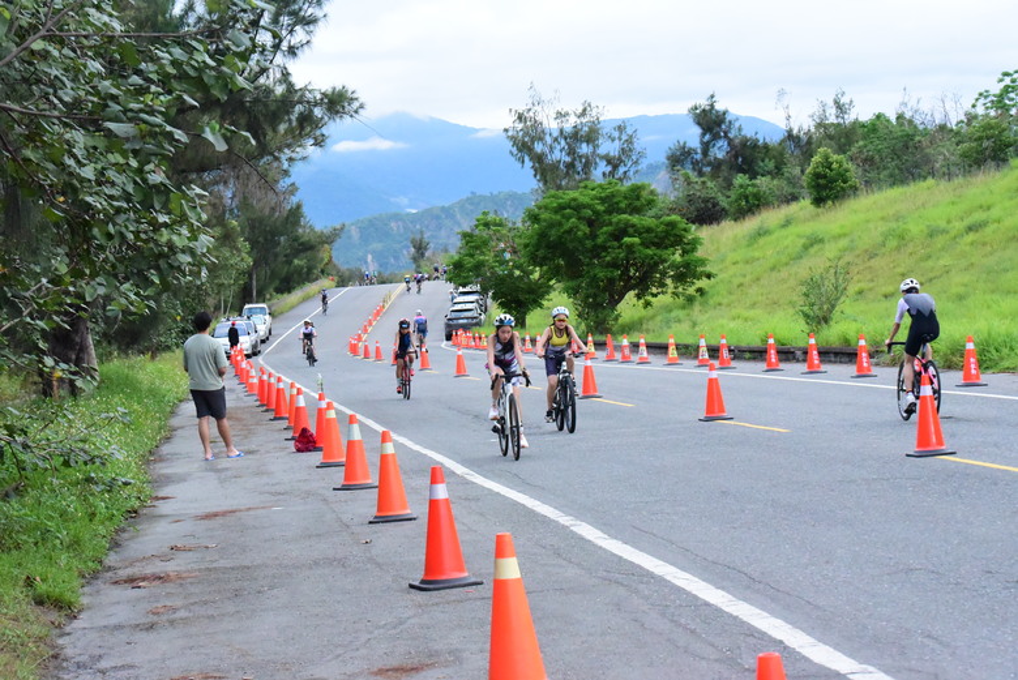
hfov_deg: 21.4
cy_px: 340
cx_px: 509
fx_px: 2688
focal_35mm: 95
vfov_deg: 14.4
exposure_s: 1/2000
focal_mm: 95
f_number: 11
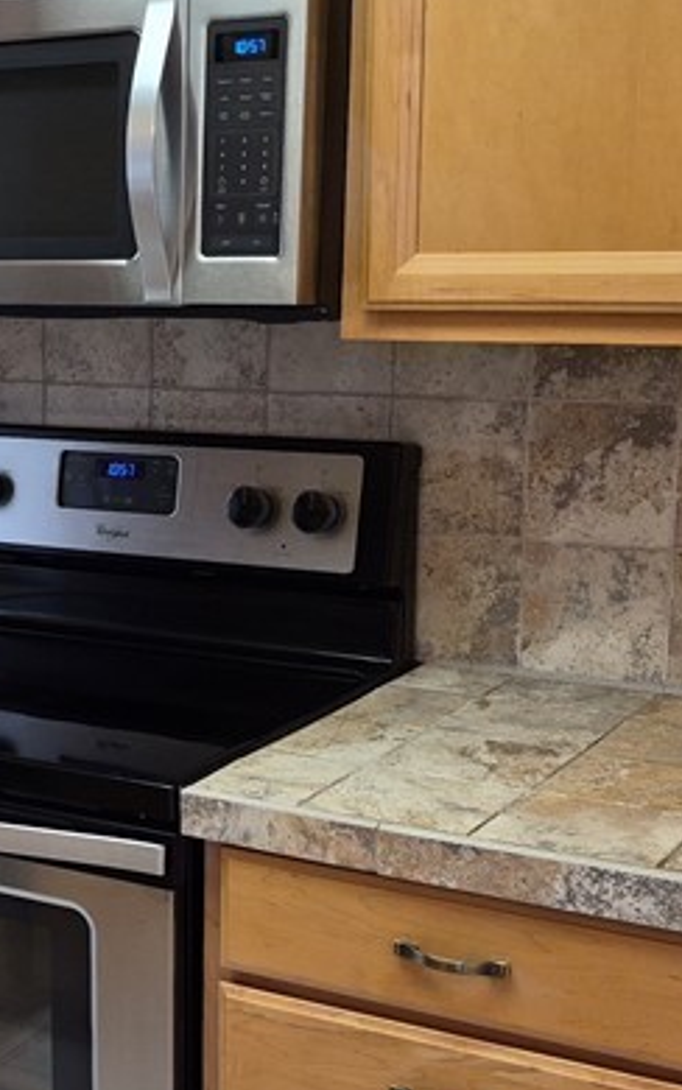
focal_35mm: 64
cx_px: -115
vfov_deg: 31.9
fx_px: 1902
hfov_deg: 19.3
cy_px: 640
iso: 250
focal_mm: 5.4
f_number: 1.8
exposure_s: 1/120
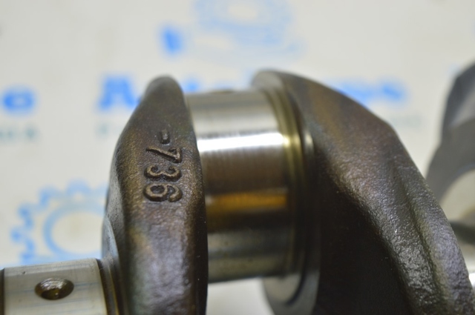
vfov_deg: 18.9
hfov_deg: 28.1
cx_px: 238
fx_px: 949
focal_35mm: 72
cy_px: 158
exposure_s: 1/20
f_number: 5.6
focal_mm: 48
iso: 400
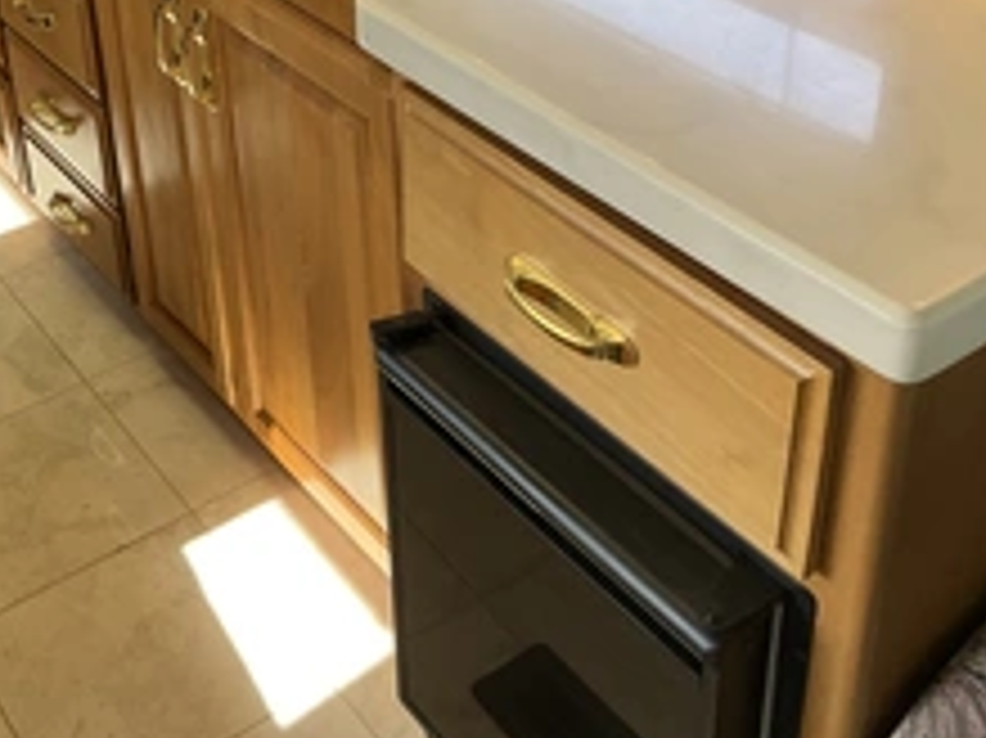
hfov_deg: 35.7
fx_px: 1509
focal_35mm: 53
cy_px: 76
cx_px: 297
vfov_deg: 26.6
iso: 50
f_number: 1.8
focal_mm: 3
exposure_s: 1/122
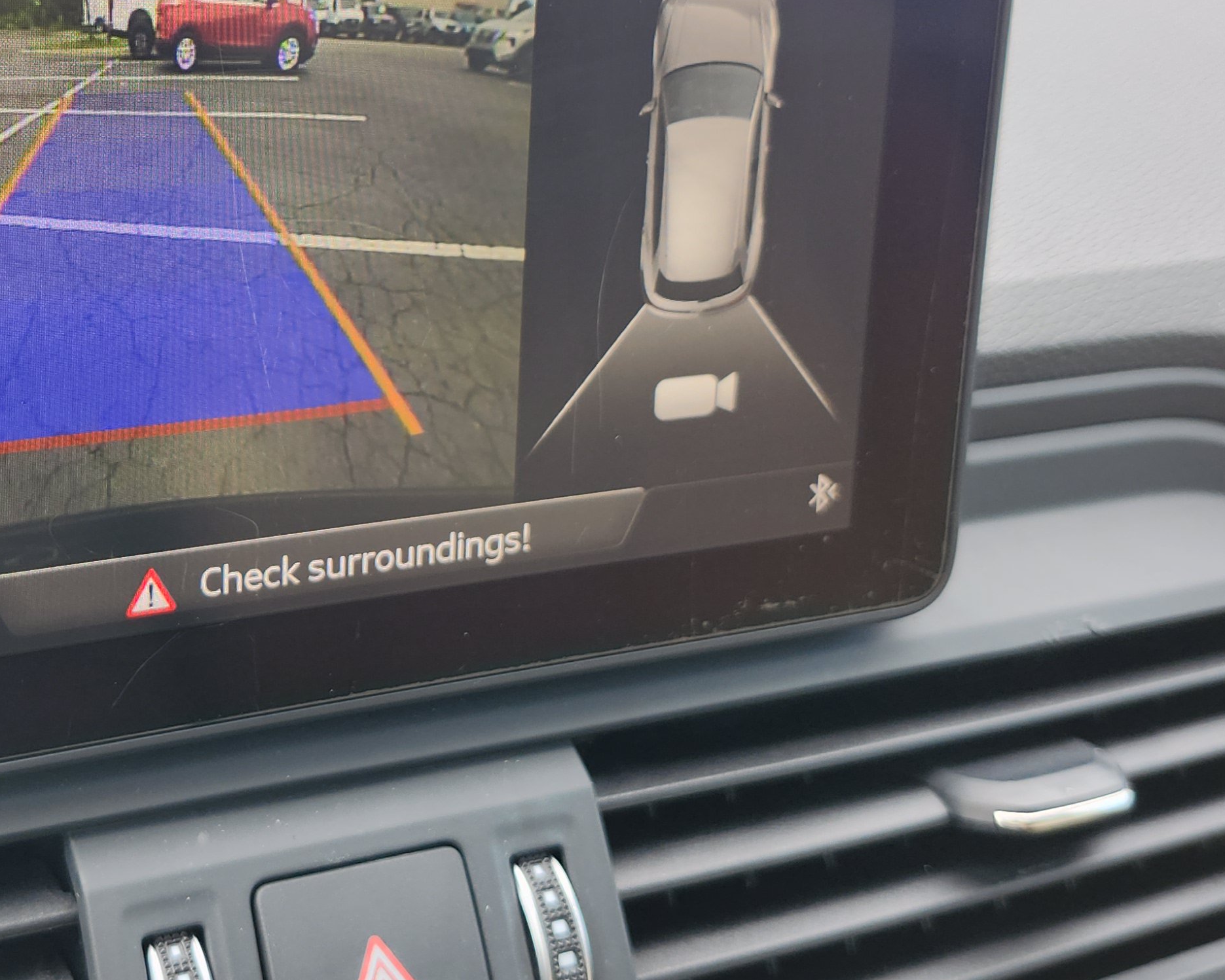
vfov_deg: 31.2
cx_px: 301
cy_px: 331
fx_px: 1740
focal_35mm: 48
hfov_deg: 37.8
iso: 50
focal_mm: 5.54
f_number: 1.8
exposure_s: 1/180
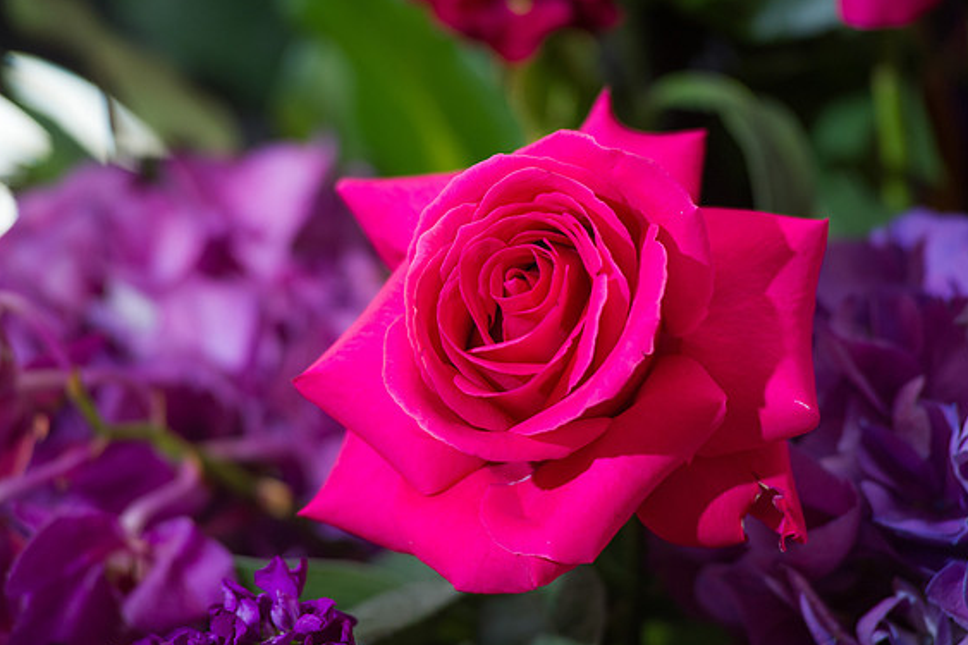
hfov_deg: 10.0
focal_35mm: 206
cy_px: 322
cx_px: 493
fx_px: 5537
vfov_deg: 6.7
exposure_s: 1/60
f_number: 5.6
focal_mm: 200
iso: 1000
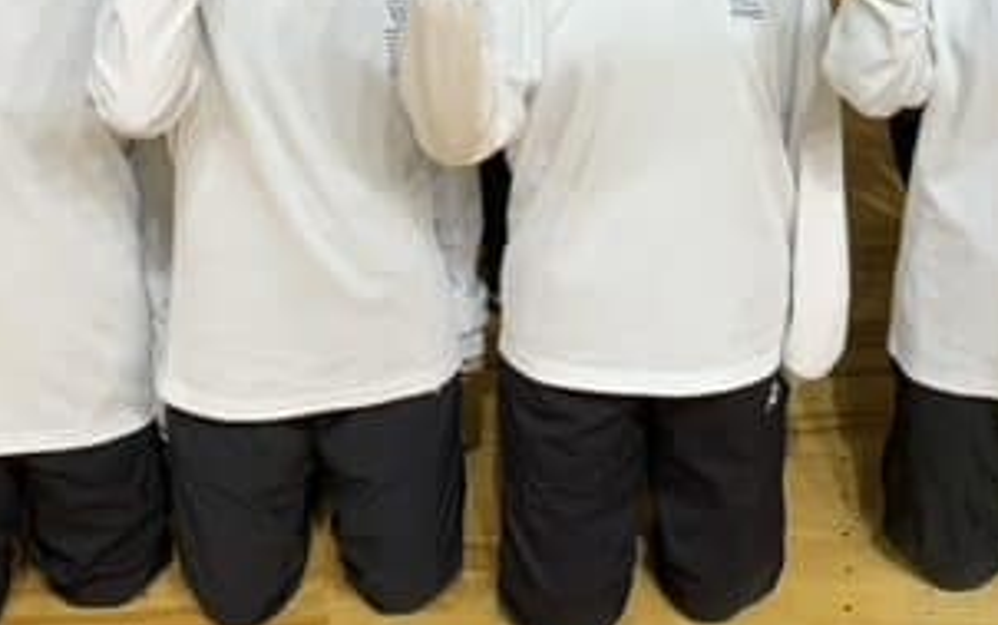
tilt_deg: -14.6
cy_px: -233
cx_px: 727
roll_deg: +0.5
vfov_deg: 17.3
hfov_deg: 29.0
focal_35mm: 70
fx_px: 1905
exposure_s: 1/61
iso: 100
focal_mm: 4.25
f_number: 1.8
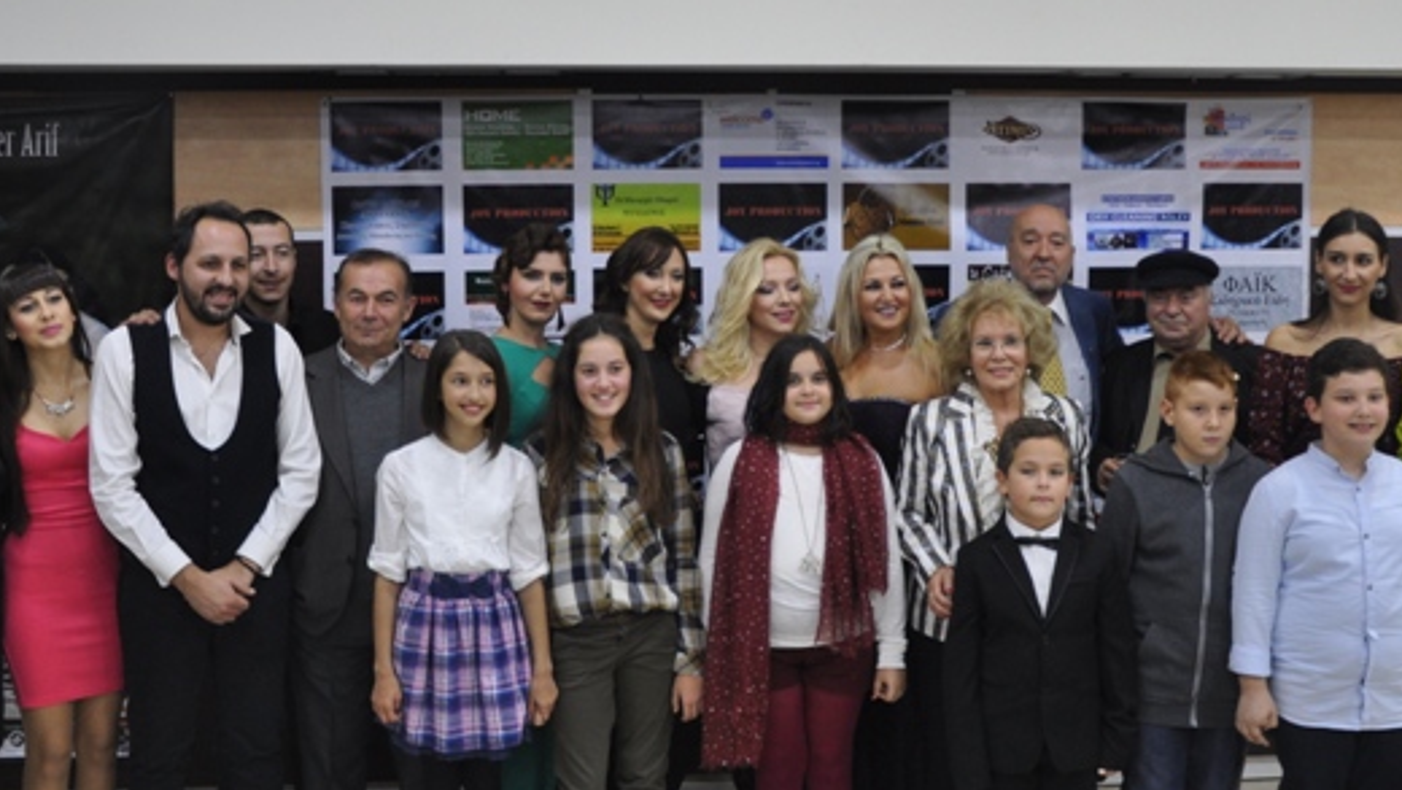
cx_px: 758
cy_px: 310
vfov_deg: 25.5
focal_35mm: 47
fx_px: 1738
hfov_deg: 43.9
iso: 640
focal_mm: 21
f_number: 4
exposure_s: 1/60
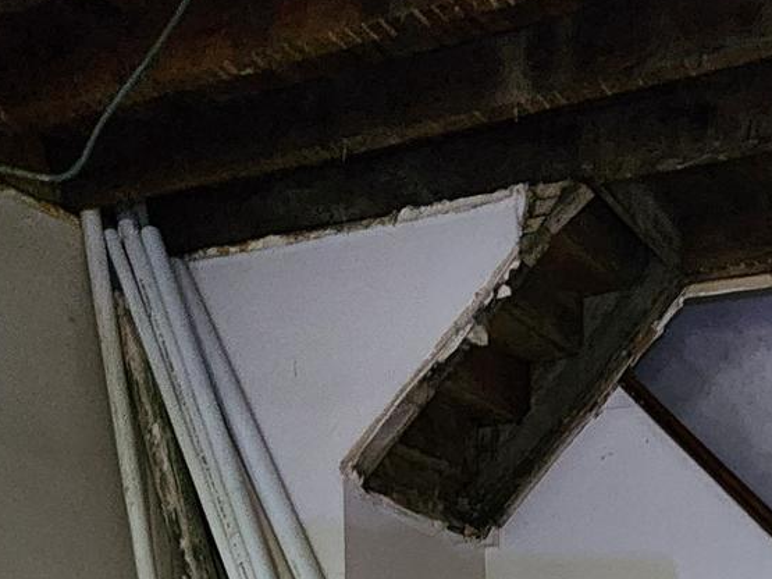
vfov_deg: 23.9
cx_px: 673
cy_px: 871
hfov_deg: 37.4
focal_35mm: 48
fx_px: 1070
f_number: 2.2
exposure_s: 1/30
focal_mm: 2.2
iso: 640
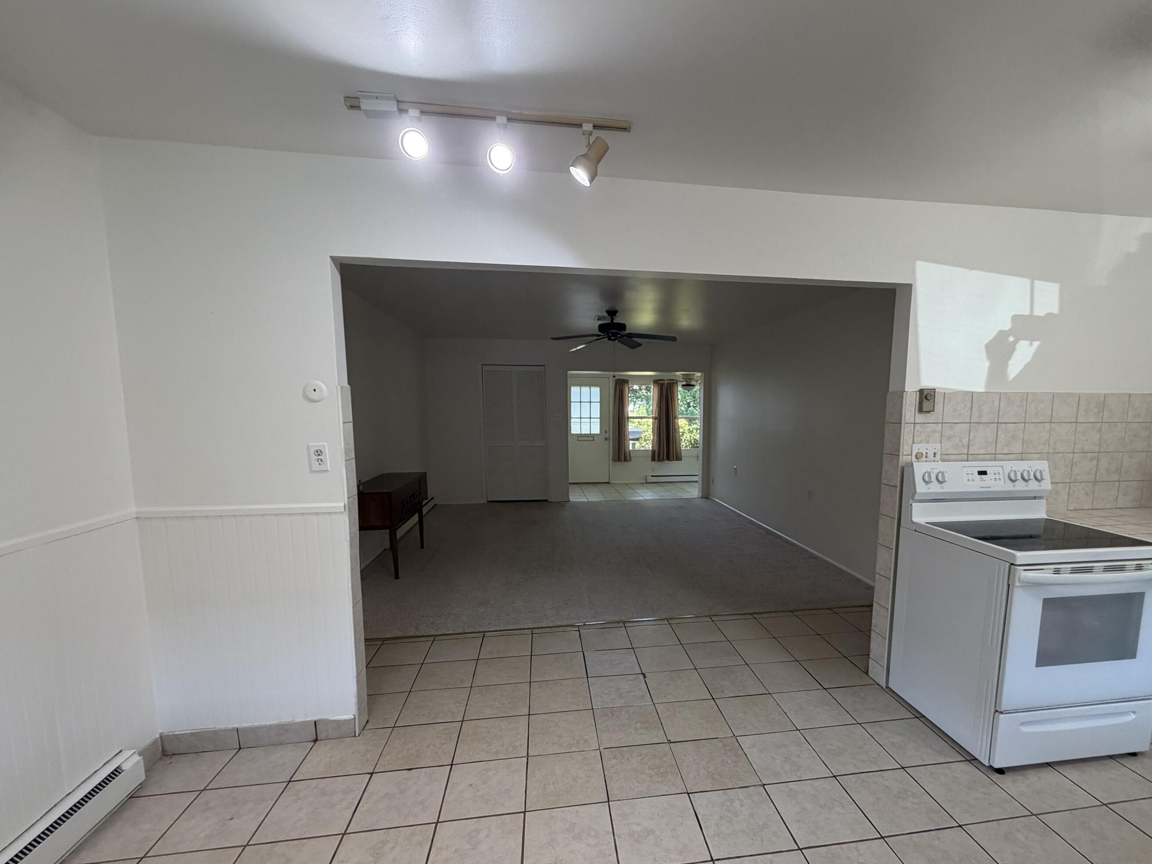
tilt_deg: -7.3
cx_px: 634
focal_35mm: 16
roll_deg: +0.1
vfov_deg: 77.9
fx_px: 532
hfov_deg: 94.2
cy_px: 470
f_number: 2.2
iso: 250
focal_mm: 2.22
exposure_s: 1/120
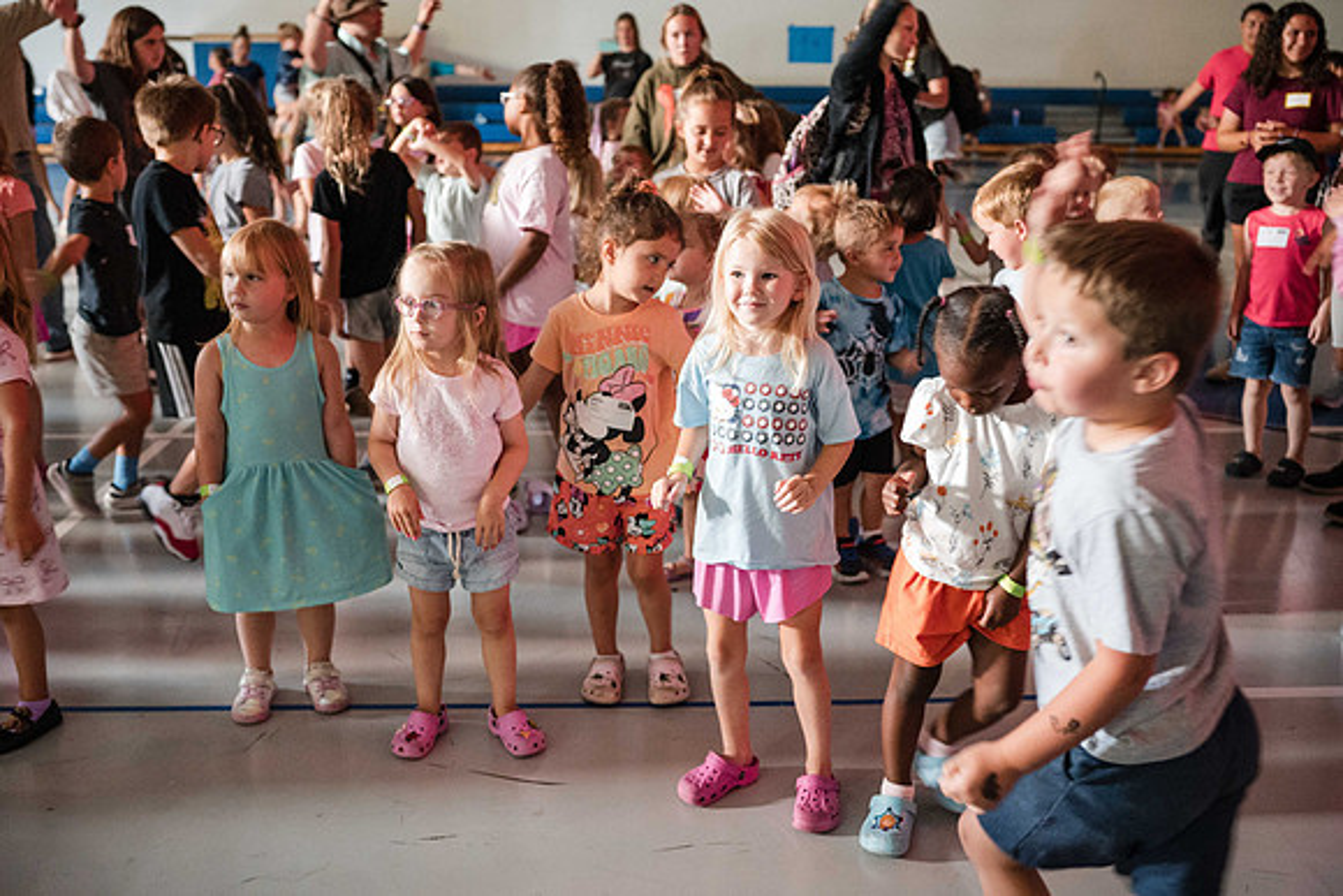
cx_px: 654
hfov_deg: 52.4
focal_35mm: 37
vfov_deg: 36.4
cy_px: 444
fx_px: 1365
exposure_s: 1/60
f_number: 2.8
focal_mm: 35
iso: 10000
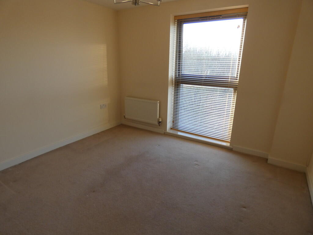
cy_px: 118
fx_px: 181
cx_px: 156
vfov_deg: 66.0
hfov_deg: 81.7
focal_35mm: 20
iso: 160
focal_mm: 3.6
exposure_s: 1/60
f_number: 2.8
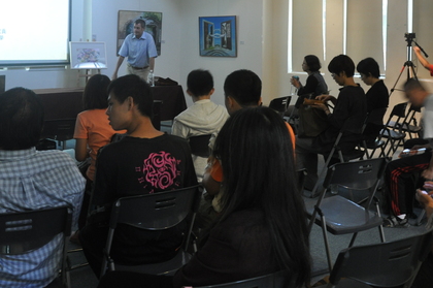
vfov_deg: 29.0
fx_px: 541
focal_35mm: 45
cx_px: 200
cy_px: 49
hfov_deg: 43.6
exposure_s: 1/15
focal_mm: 18
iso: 800
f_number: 3.5
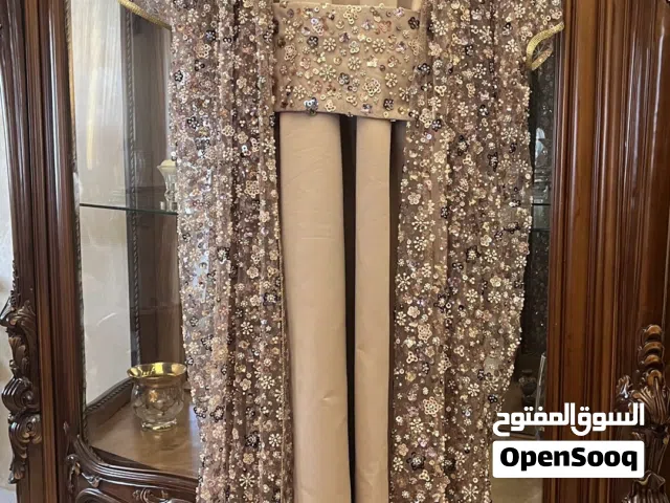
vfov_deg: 53.1
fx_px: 503
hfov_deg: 67.3
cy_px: 252
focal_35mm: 26
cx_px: 335
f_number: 1.6
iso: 250
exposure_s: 1/50
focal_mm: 5.1
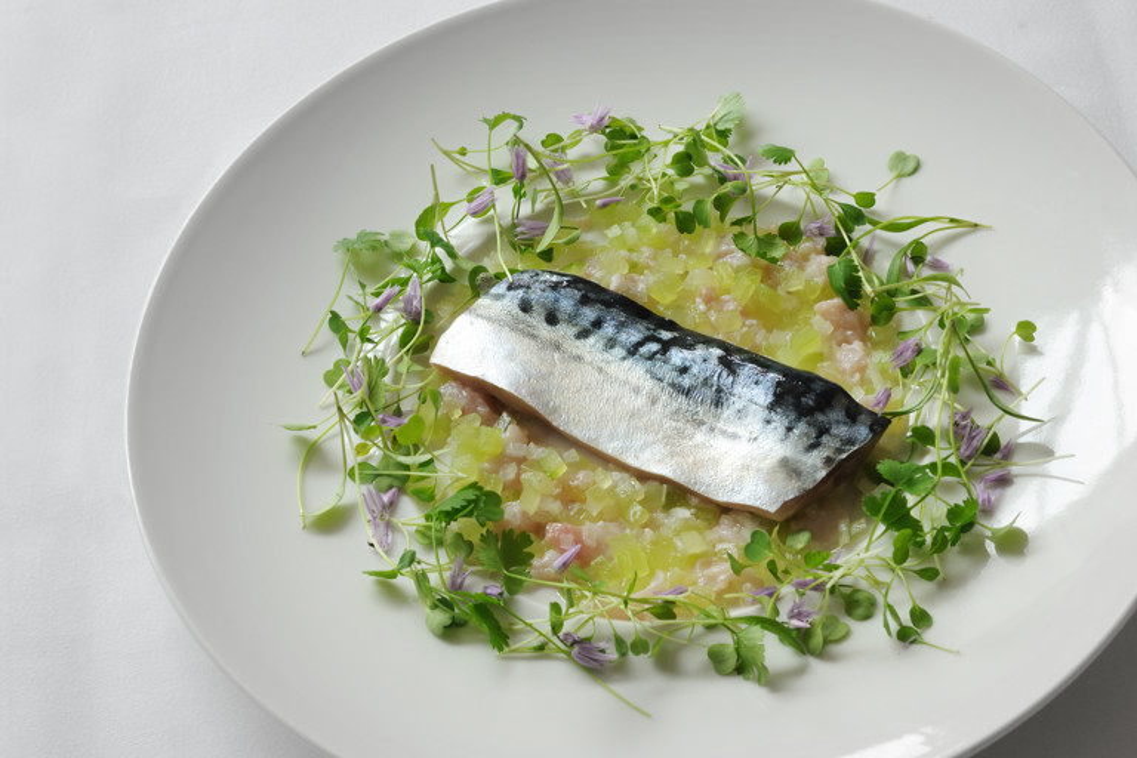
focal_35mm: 85
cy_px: 379
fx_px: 2684
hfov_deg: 23.9
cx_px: 568
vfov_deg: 16.1
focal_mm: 85
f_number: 9
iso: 800
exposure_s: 1/125
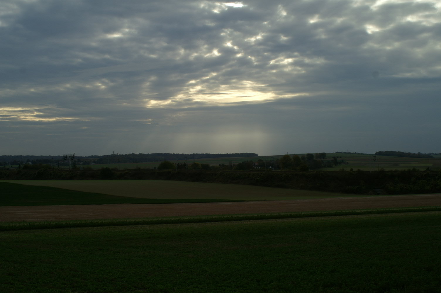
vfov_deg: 29.8
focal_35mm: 45
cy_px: 146
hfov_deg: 43.6
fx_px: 551
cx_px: 220
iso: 100
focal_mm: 30
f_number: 10
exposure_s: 1/300
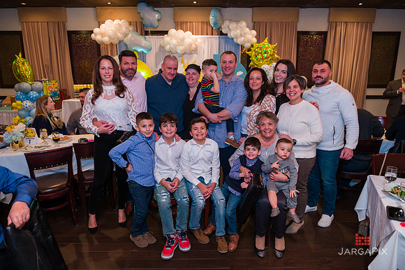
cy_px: 135
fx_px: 270
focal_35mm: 24
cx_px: 202
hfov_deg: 73.8
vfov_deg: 53.1
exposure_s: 1/200
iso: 1600
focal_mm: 24
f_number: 4
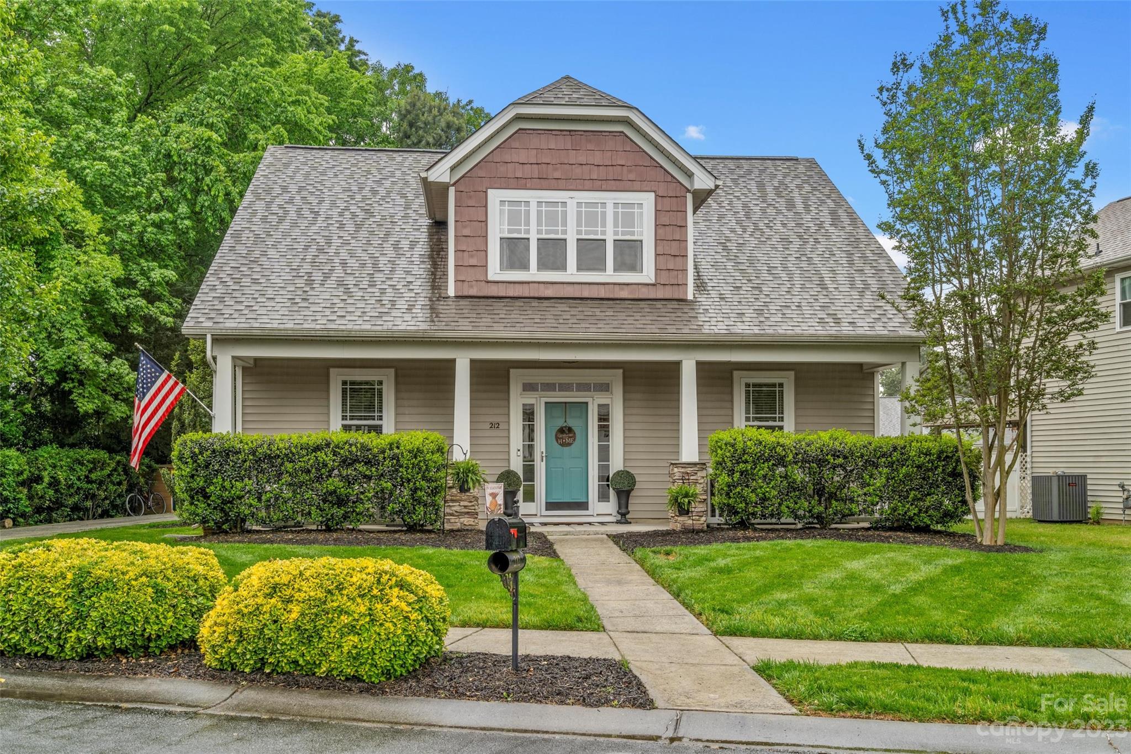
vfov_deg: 37.8
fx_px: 1099
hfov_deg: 54.4
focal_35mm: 35
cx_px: 566
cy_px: 377
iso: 320
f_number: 8
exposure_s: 1/15
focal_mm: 35
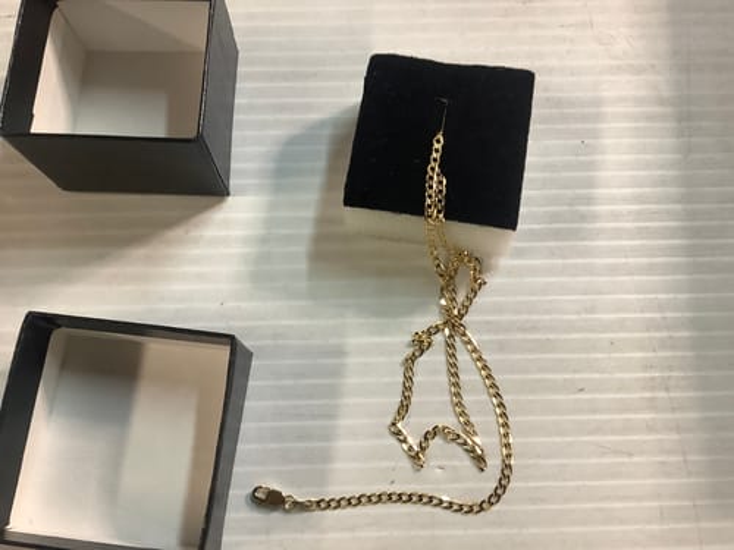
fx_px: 657
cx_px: 367
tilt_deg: -73.3
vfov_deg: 45.4
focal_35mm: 31
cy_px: 275
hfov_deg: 58.4
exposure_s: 1/50
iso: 125
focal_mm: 3.3
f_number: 2.4
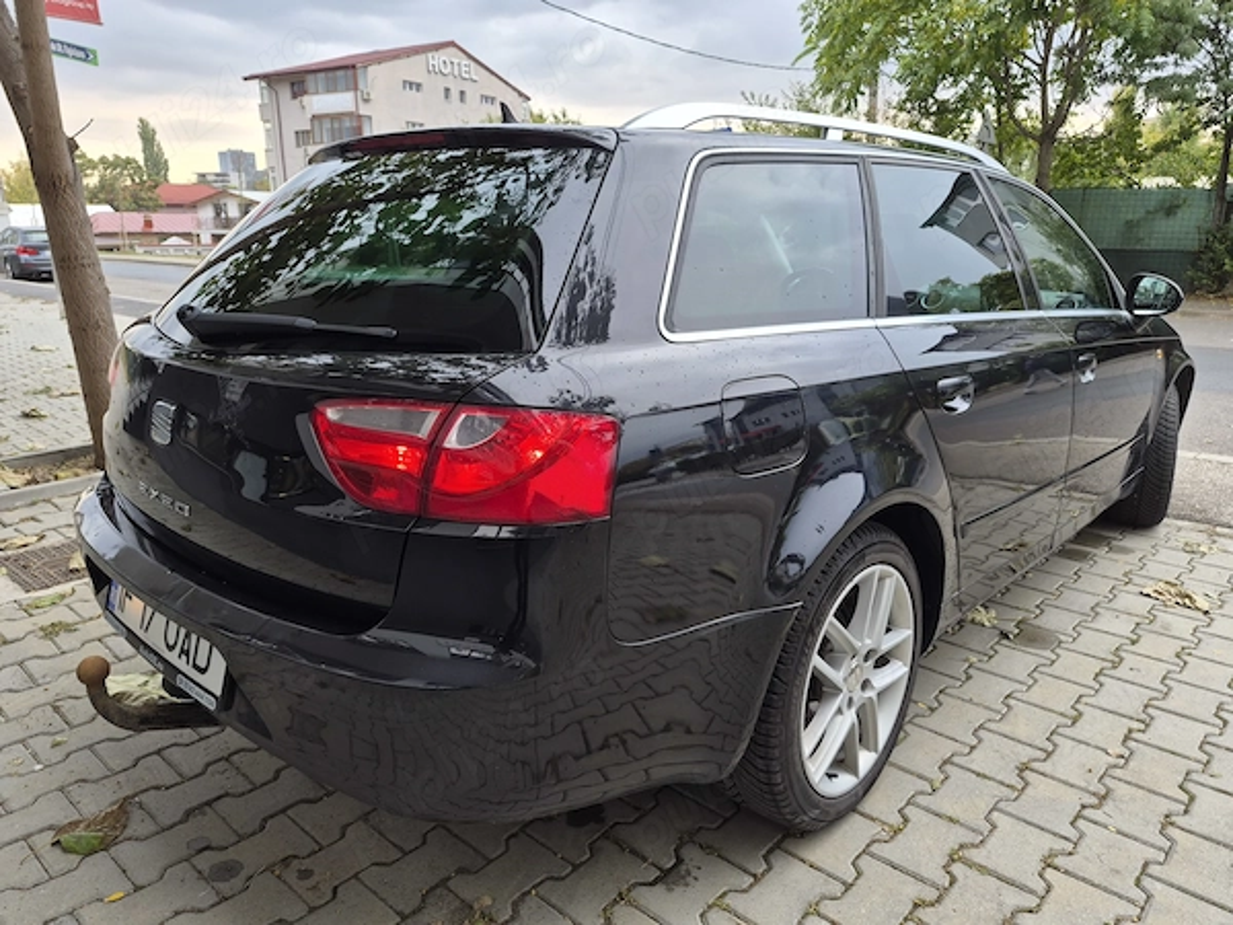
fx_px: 819
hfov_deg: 73.9
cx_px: 616
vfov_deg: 58.9
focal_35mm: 23
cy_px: 462
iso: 40
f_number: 1.8
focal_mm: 5.4
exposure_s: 1/100
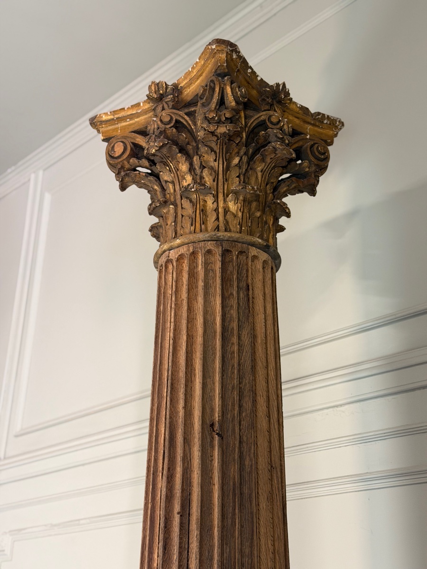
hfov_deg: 30.3
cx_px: 214
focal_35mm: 48
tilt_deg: +25.6
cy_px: 284
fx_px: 789
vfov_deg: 39.7
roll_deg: -1.6
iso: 250
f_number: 1.78
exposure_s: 1/50
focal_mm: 6.76
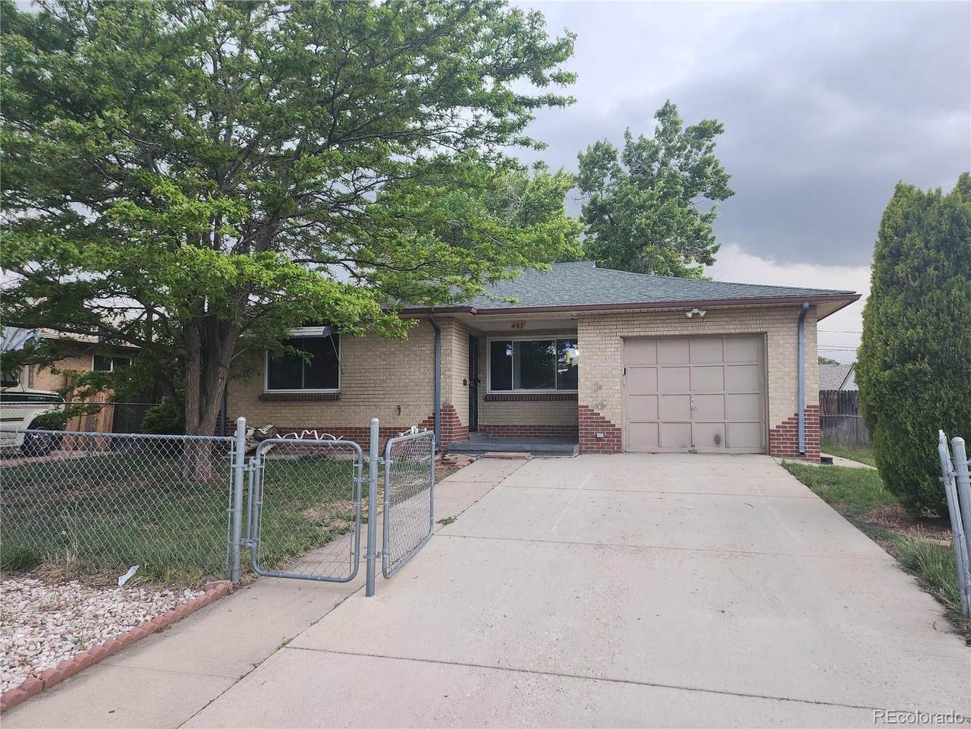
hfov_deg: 71.6
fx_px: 673
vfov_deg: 56.8
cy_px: 364
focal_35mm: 24
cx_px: 486
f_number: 1.8
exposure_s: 1/120
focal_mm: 5
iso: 250
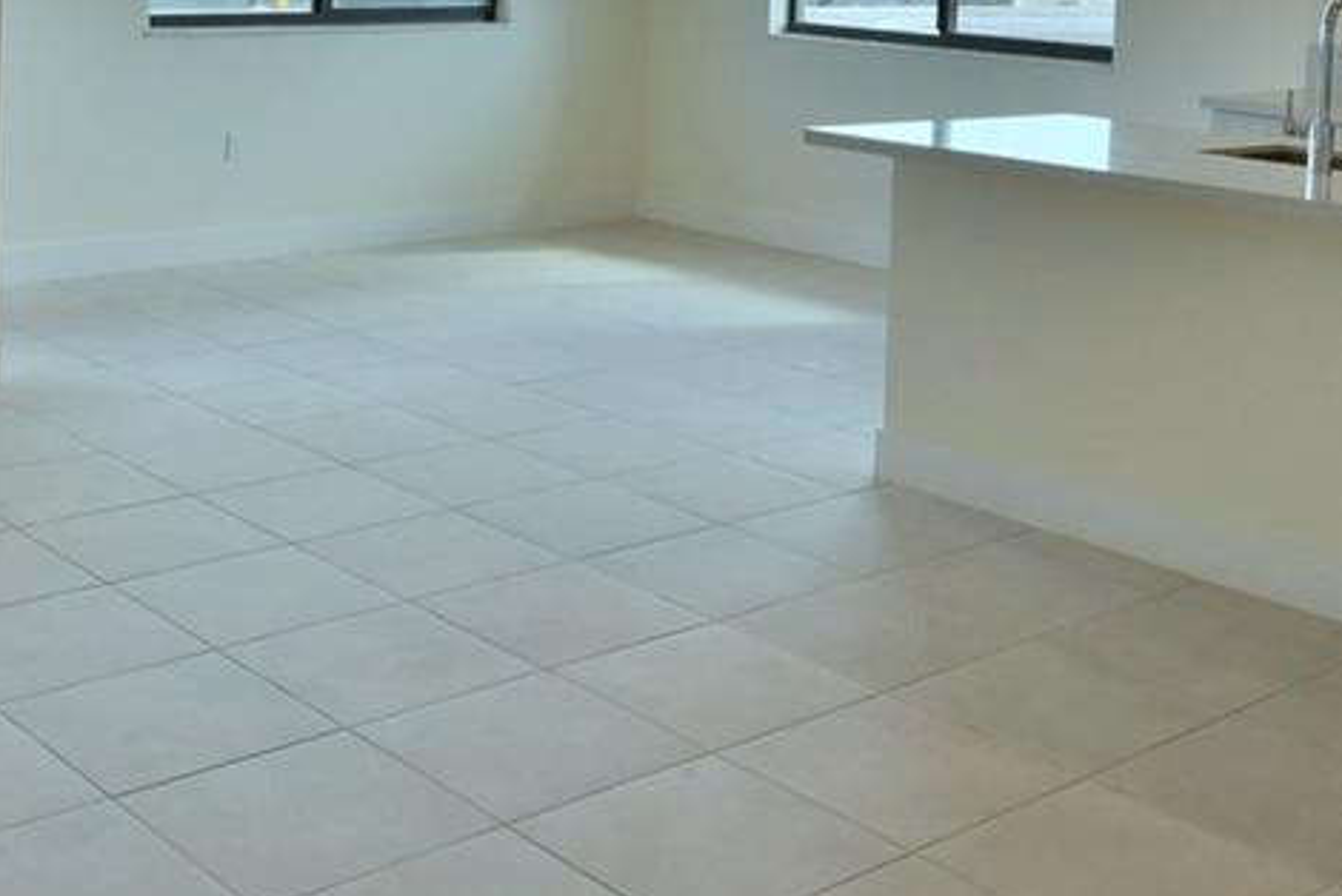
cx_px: 585
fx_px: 1902
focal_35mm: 51
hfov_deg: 38.8
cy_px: -60
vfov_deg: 24.9
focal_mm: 10
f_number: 6.3
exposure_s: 1/160
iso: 400
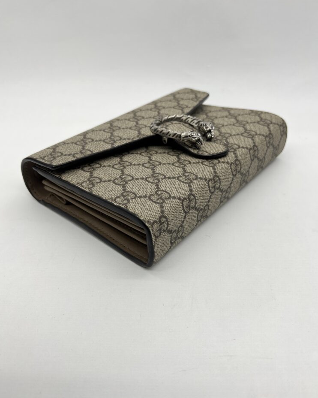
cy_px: 216
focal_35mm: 28
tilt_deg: -37.8
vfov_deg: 62.1
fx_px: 330
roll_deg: +0.3
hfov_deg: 51.5
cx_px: 154
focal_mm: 5.7
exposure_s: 1/254
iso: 40
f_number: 1.5
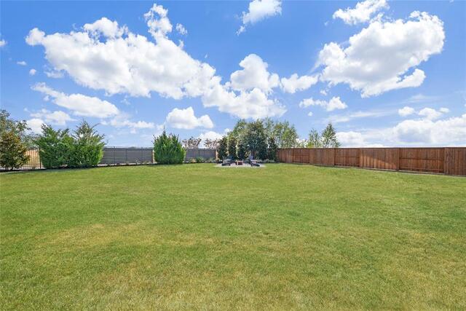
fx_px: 155
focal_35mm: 12
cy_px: 156
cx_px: 233
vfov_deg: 90.0
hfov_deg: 112.6
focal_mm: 12
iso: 100
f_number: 10
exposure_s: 1/125
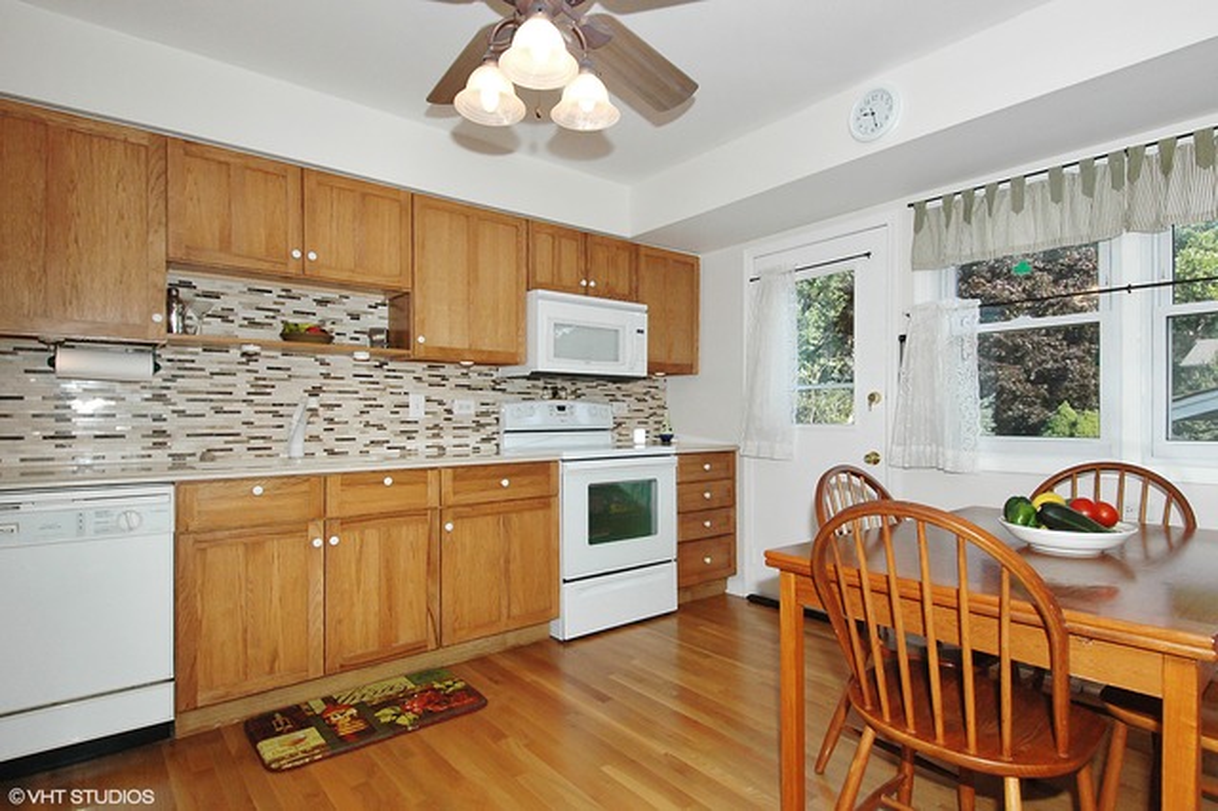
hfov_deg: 90.0
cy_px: 406
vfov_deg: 67.3
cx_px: 609
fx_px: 609
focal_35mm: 18
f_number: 8
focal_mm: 12
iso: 800
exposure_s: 1/500
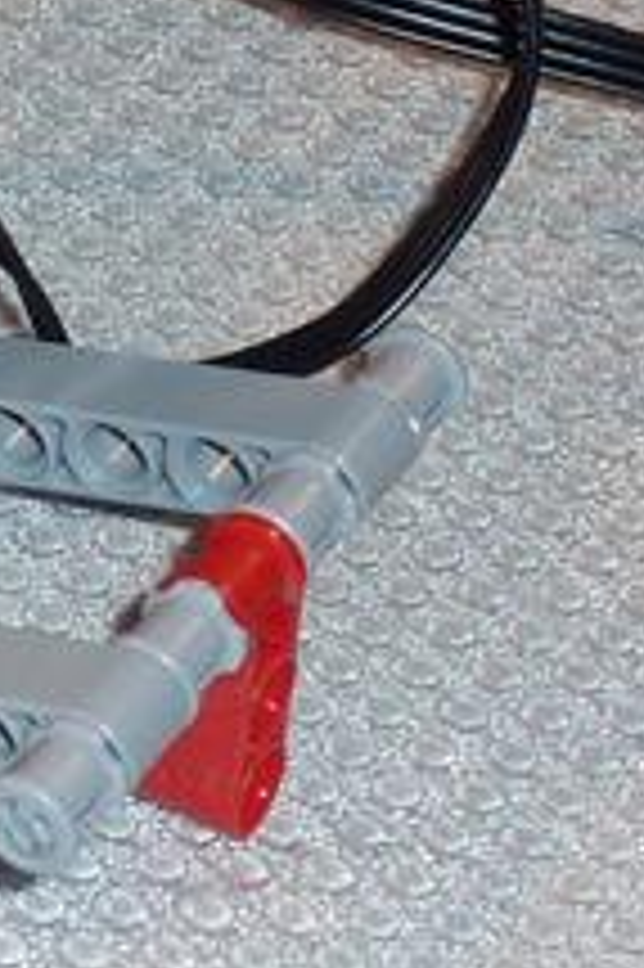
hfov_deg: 5.4
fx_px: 6396
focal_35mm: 238
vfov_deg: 8.5
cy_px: -248
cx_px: -1423
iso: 100
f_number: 3.8
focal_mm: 7.9
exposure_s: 1/30
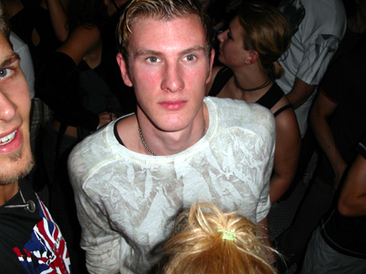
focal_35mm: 38
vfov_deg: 37.7
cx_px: 183
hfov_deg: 49.0
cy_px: 137
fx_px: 402
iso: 100
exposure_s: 1/30
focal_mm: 7.8
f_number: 2.8
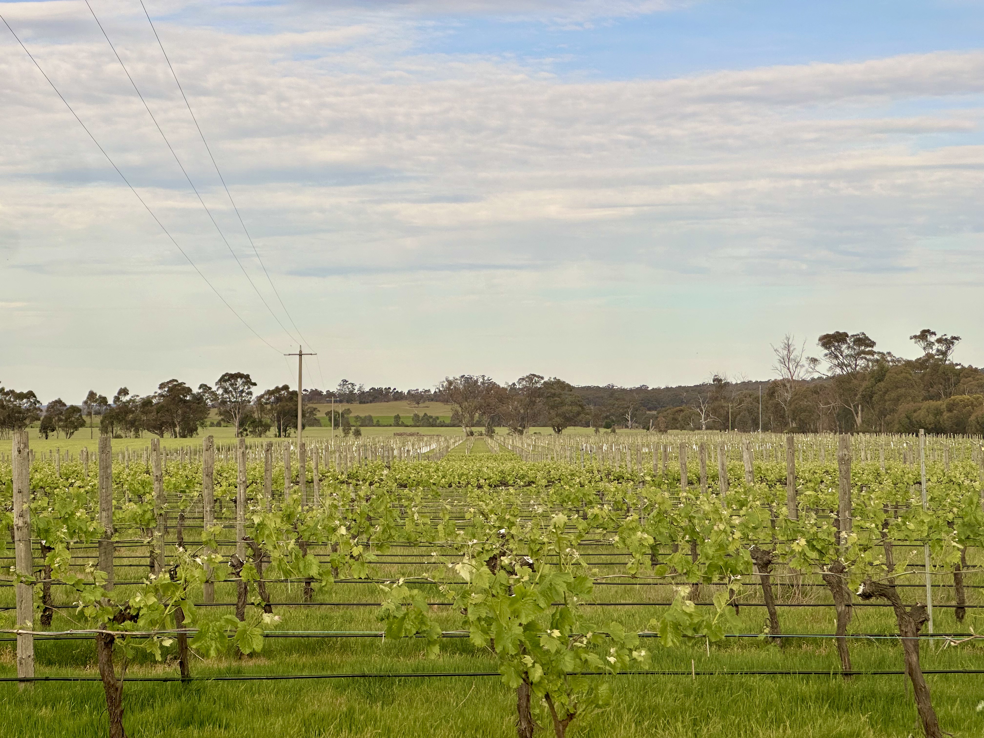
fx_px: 2189
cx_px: 492
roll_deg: +0.4
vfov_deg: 19.1
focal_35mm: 77
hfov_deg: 25.3
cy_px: 369
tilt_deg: +1.1
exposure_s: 1/727
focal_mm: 9
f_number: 2.8
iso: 32
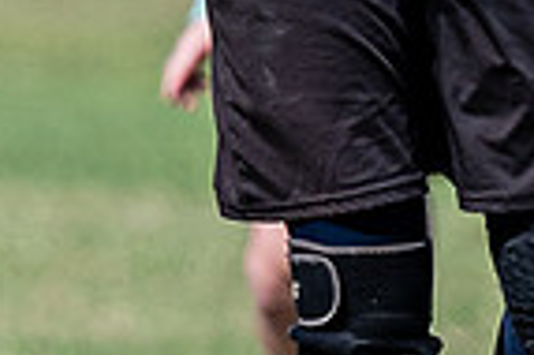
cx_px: 224
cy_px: -302
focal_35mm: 2827
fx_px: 41885
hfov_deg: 0.7
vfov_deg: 0.5
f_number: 3.2
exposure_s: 1/2500
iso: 110
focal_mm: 200
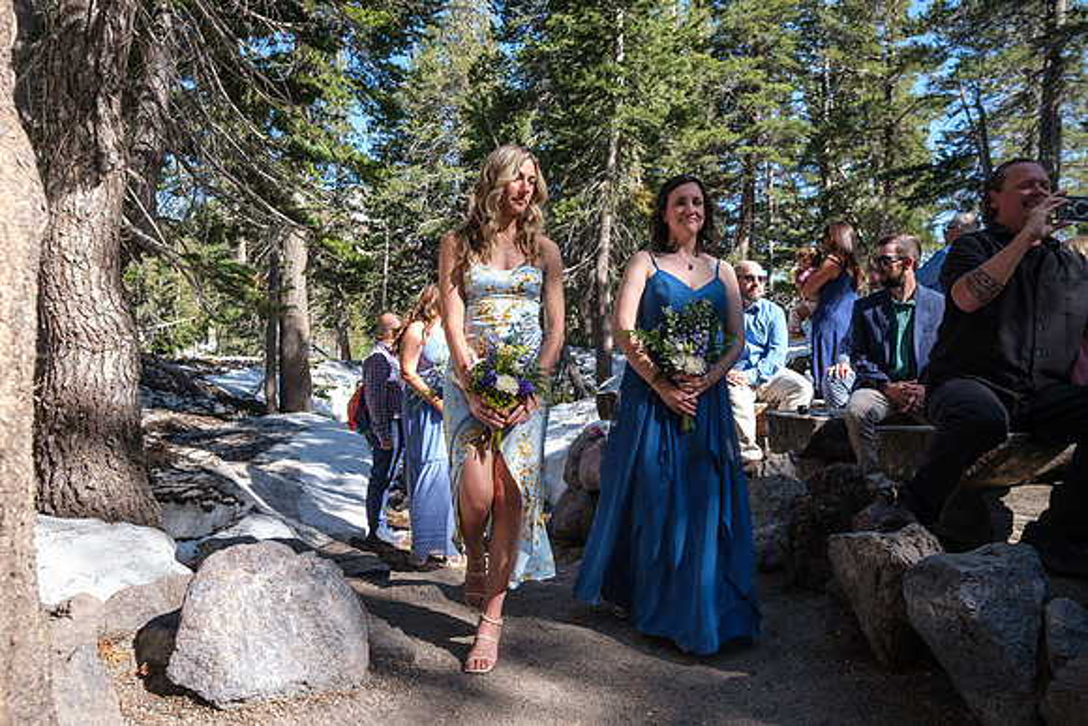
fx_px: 816
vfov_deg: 48.0
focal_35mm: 27
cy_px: 363
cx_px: 544
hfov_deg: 67.4
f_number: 2.8
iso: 250
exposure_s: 1/1100
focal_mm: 18
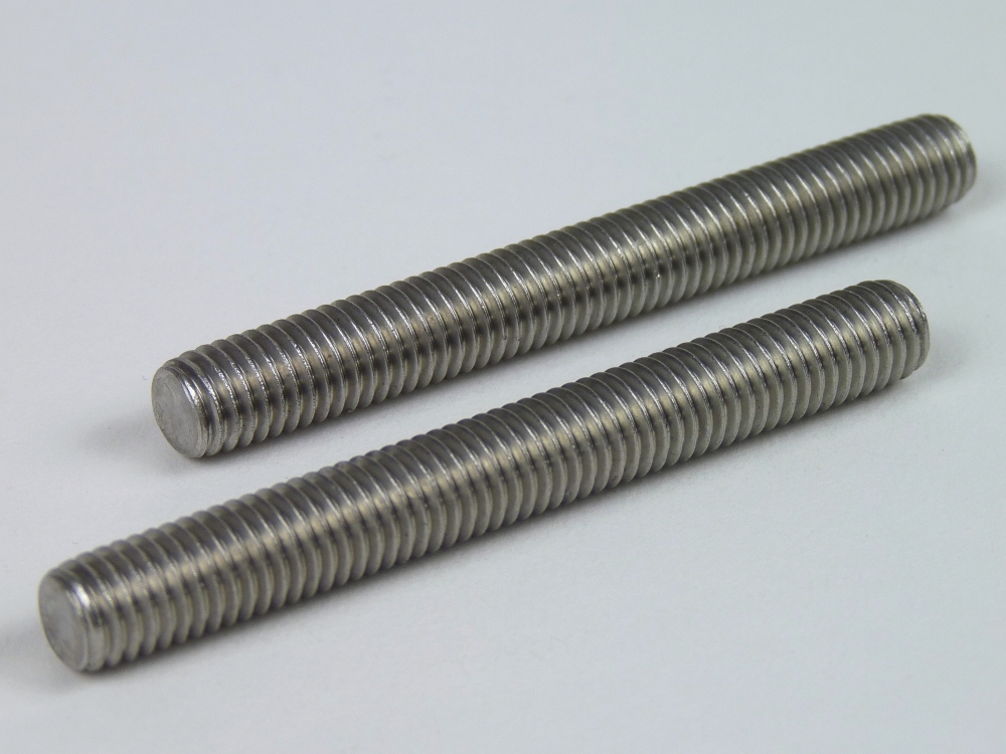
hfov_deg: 19.4
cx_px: 503
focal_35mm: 101
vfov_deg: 14.6
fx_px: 2935
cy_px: 377
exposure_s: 1/50
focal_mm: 18
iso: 80
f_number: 3.6
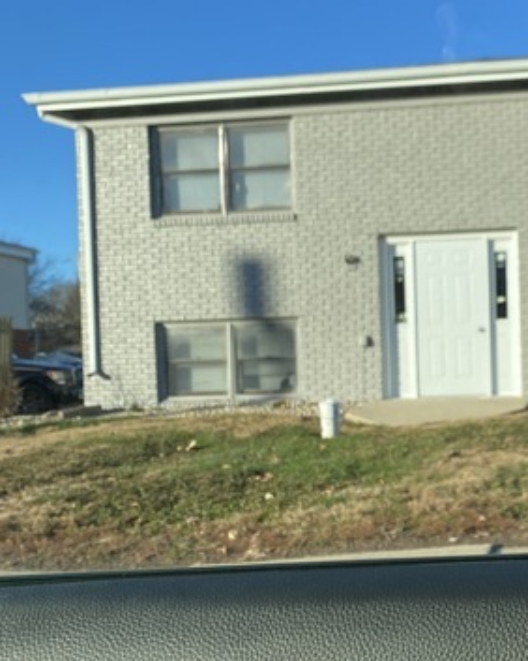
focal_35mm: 48
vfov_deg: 38.7
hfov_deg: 30.2
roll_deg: +0.5
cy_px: 385
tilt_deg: -0.2
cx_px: 464
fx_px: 938
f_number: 1.8
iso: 32
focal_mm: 4.25
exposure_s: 1/1429
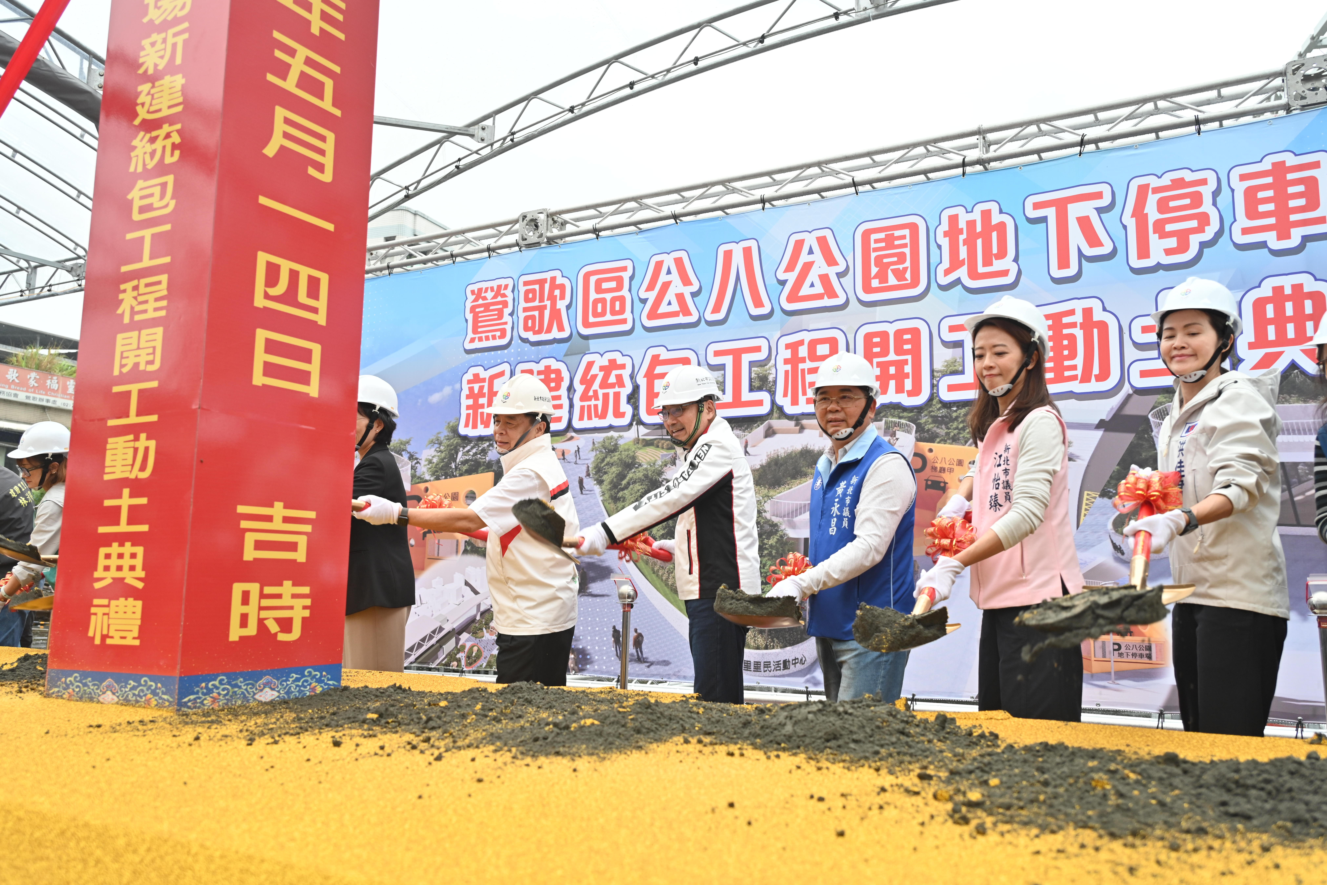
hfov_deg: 66.4
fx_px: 1014
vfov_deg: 47.2
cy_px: 442
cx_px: 664
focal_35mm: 28
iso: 320
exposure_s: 1/250
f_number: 4
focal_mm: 27.5
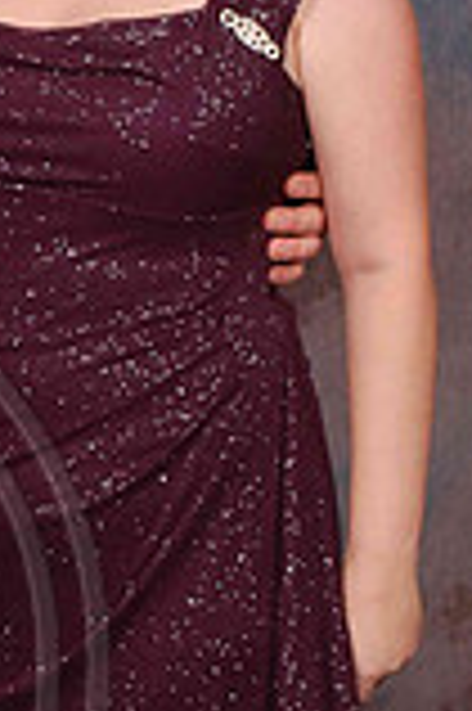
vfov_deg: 13.6
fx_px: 2945
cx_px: -155
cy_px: 68
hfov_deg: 9.0
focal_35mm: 149
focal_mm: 35
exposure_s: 1/125
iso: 200
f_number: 10
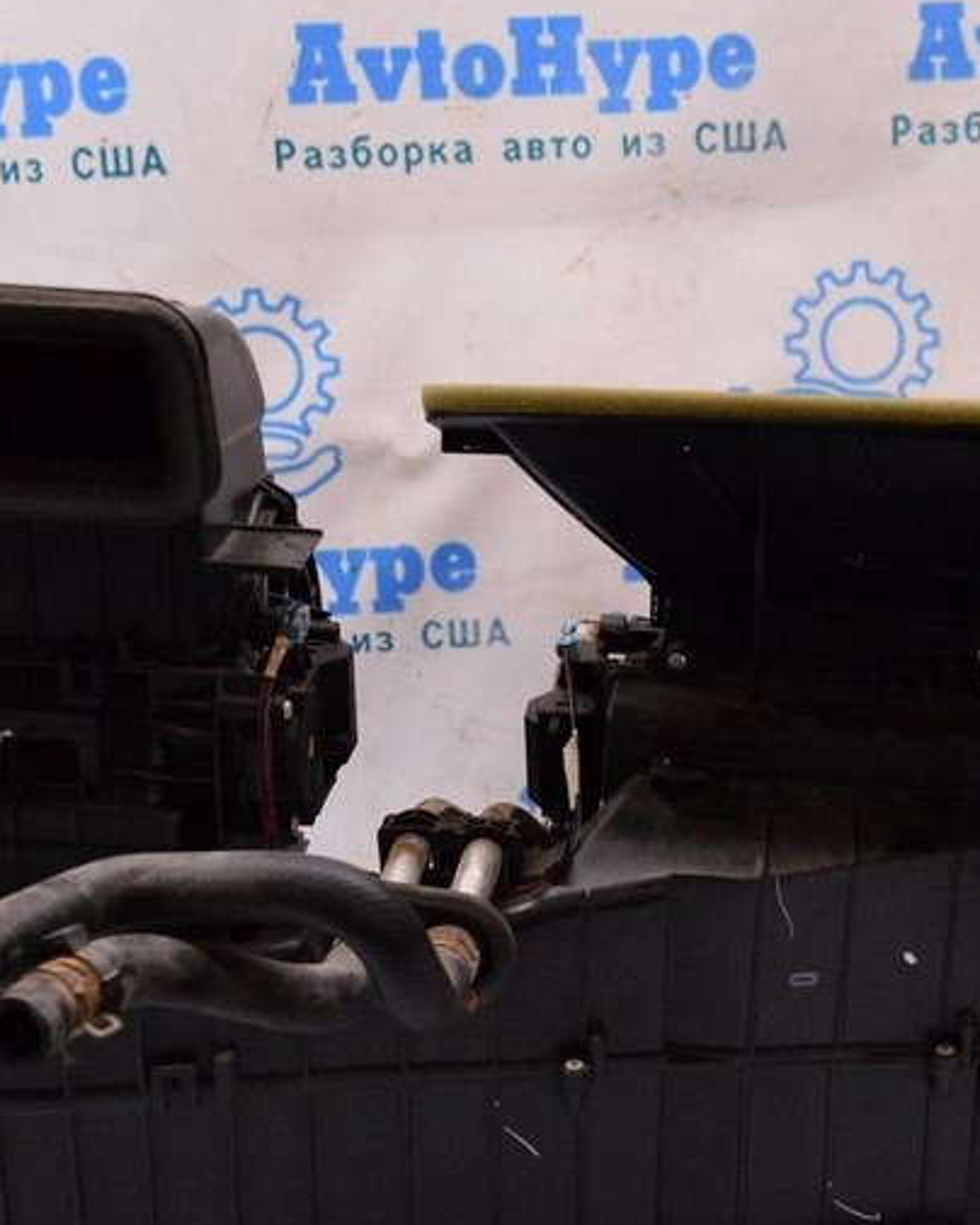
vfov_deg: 32.7
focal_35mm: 57
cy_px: 816
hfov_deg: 26.6
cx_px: 619
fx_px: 2067
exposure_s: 1/400
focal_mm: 20
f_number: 3.5
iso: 3200
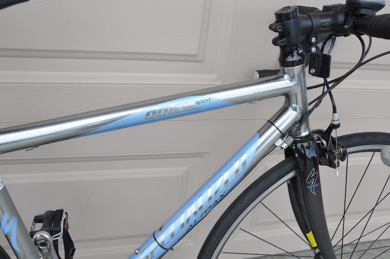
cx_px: 195
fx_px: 357
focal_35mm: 33
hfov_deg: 57.3
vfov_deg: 39.8
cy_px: 130
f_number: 7.1
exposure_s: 1/200
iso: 200
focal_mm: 22
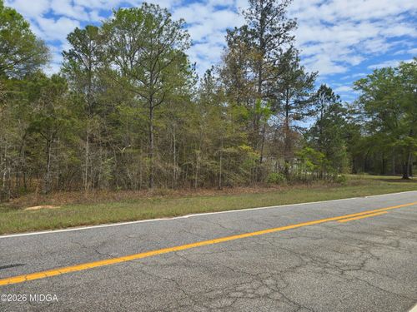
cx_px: 208
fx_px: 277
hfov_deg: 73.9
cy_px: 156
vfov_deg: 58.9
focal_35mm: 23
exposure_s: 1/781
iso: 12
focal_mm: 6.3
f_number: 1.7
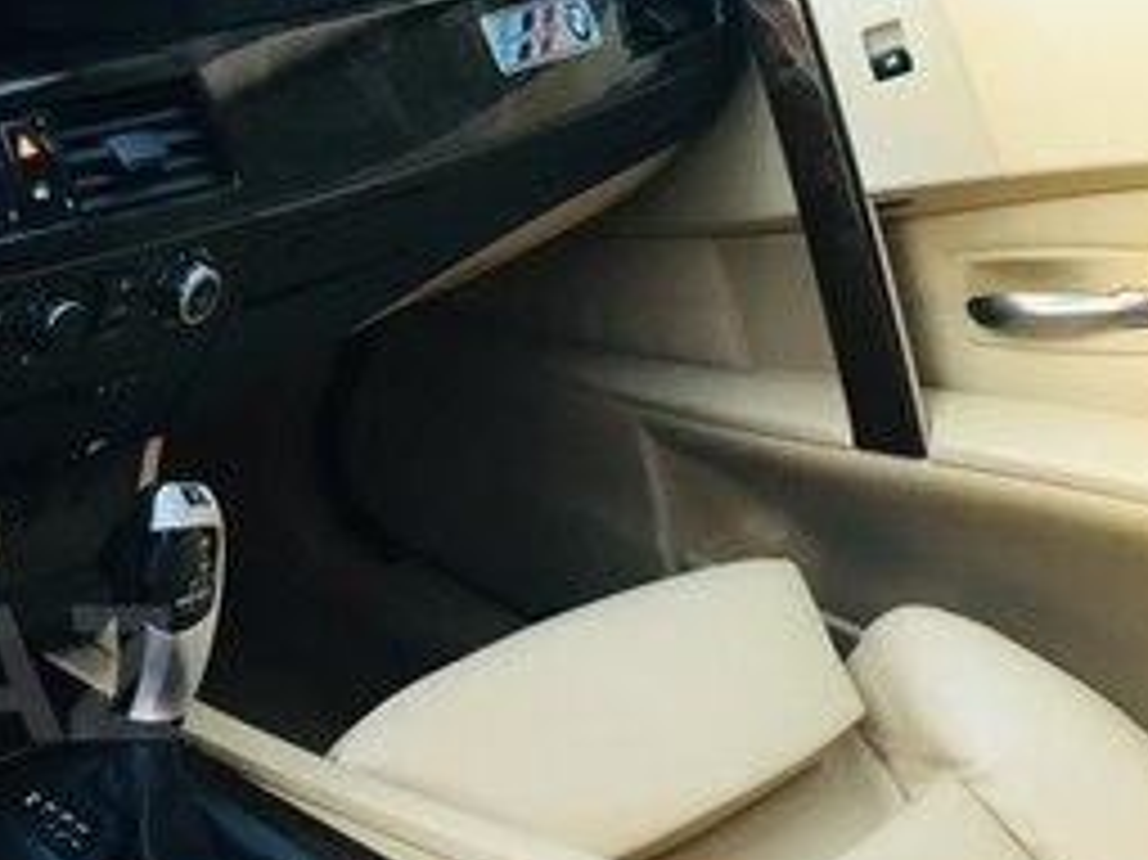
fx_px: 2486
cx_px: -288
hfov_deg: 23.4
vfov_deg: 19.4
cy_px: 673
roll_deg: -8.1
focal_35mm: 75
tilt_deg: -30.9
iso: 80
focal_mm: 4.15
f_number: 2.2
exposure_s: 1/33
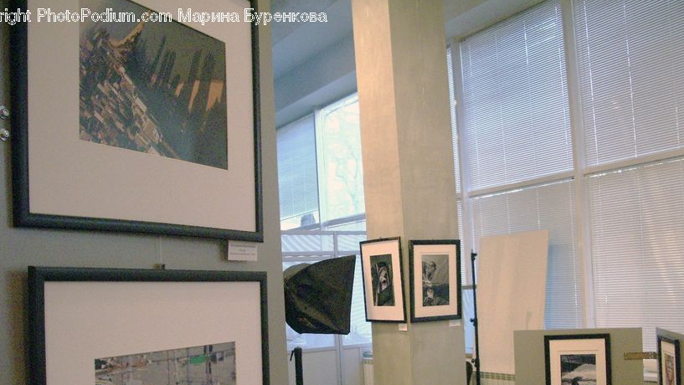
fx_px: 762
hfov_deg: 48.3
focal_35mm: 42
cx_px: 337
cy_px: 278
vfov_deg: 28.0
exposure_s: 1/40
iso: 320
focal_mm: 5.8
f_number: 2.6
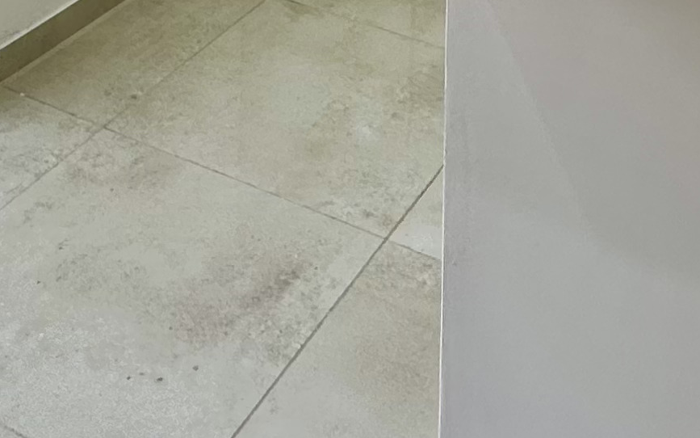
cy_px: -634
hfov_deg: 29.8
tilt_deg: -0.3
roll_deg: -0.8
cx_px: 330
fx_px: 1316
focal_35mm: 69
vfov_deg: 13.4
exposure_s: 1/161
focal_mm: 2.22
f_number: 2.2
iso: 40
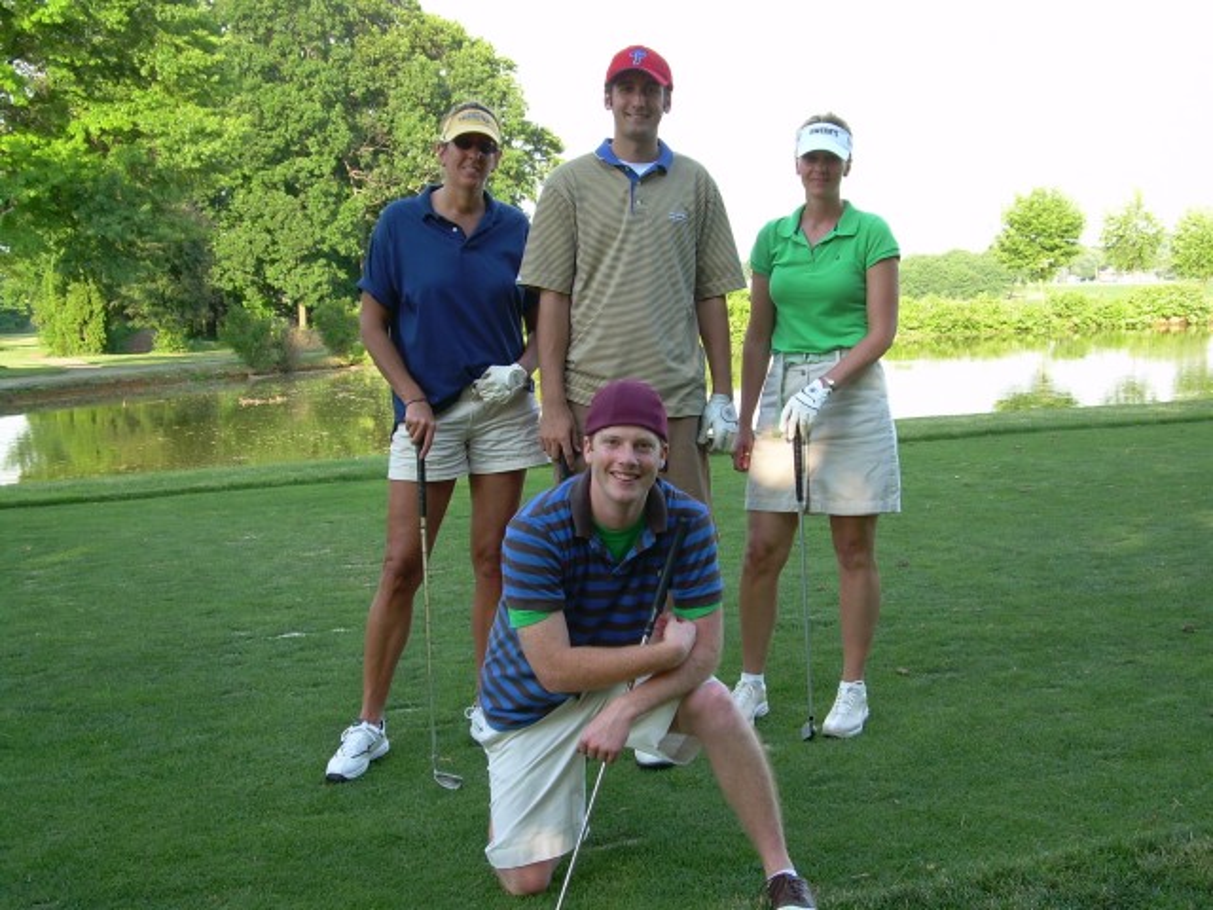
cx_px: 606
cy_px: 455
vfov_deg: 27.5
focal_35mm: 53
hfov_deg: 36.2
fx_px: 1857
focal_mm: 8.9
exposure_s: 1/115
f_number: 3.2
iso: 50
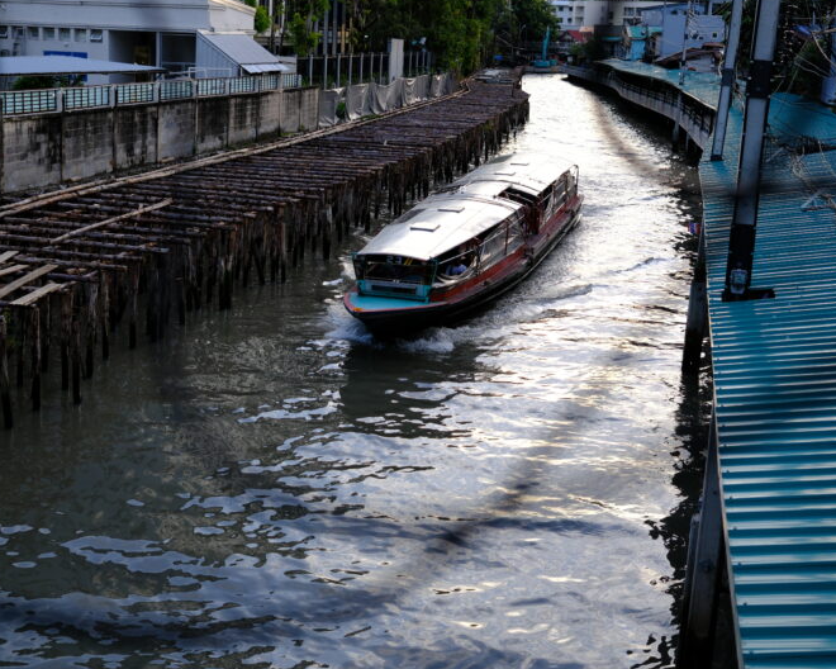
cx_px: 405
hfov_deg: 36.7
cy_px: 252
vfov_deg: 29.6
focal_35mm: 51
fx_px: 1262
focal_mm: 23
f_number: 2.8
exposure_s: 1/160
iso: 125
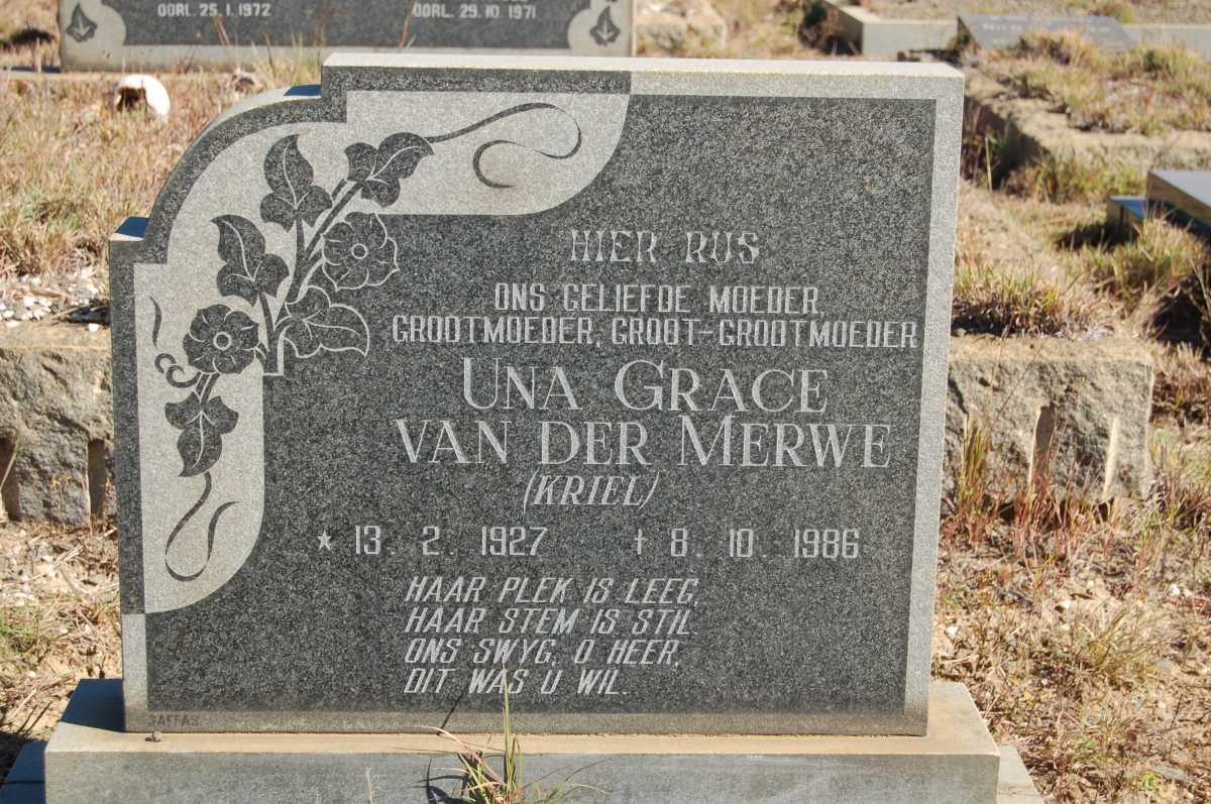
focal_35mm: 69
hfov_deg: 29.3
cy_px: 402
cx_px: 606
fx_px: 2318
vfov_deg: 19.7
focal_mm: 46
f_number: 6.3
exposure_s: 1/250
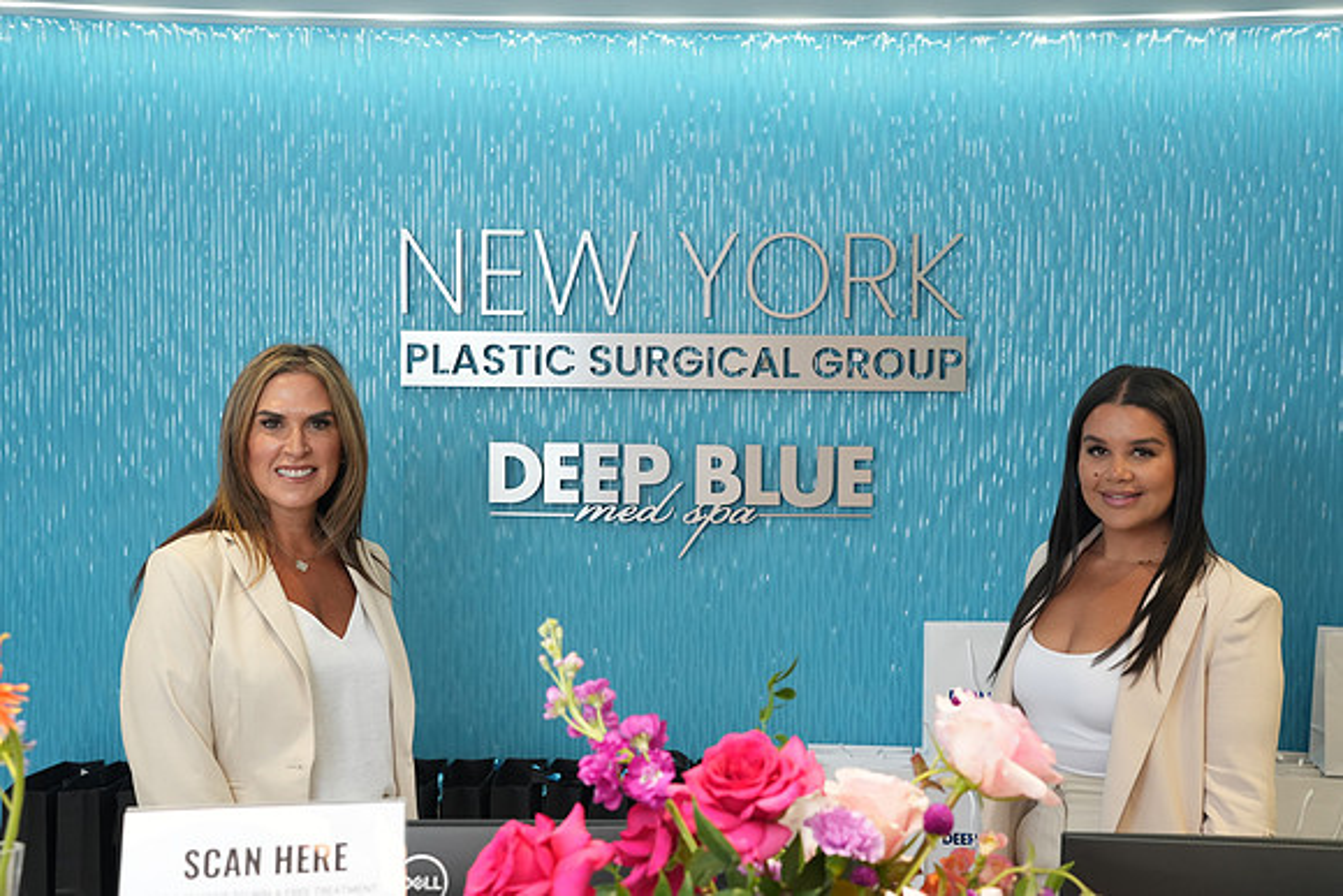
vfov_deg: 28.1
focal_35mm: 48
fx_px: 1791
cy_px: 448
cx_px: 672
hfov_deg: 41.1
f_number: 5.6
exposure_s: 1/250
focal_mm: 48
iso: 1600
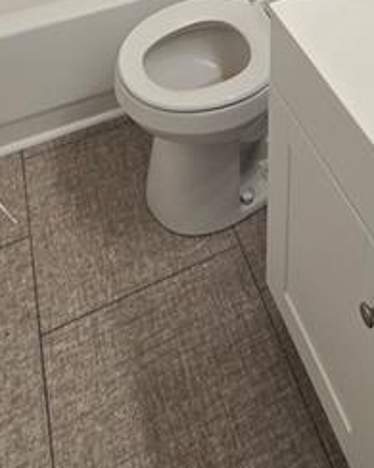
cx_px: 270
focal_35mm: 40
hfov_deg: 36.6
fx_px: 554
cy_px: -224
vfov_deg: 29.3
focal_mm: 2.2
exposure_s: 1/60
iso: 50
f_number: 2.2
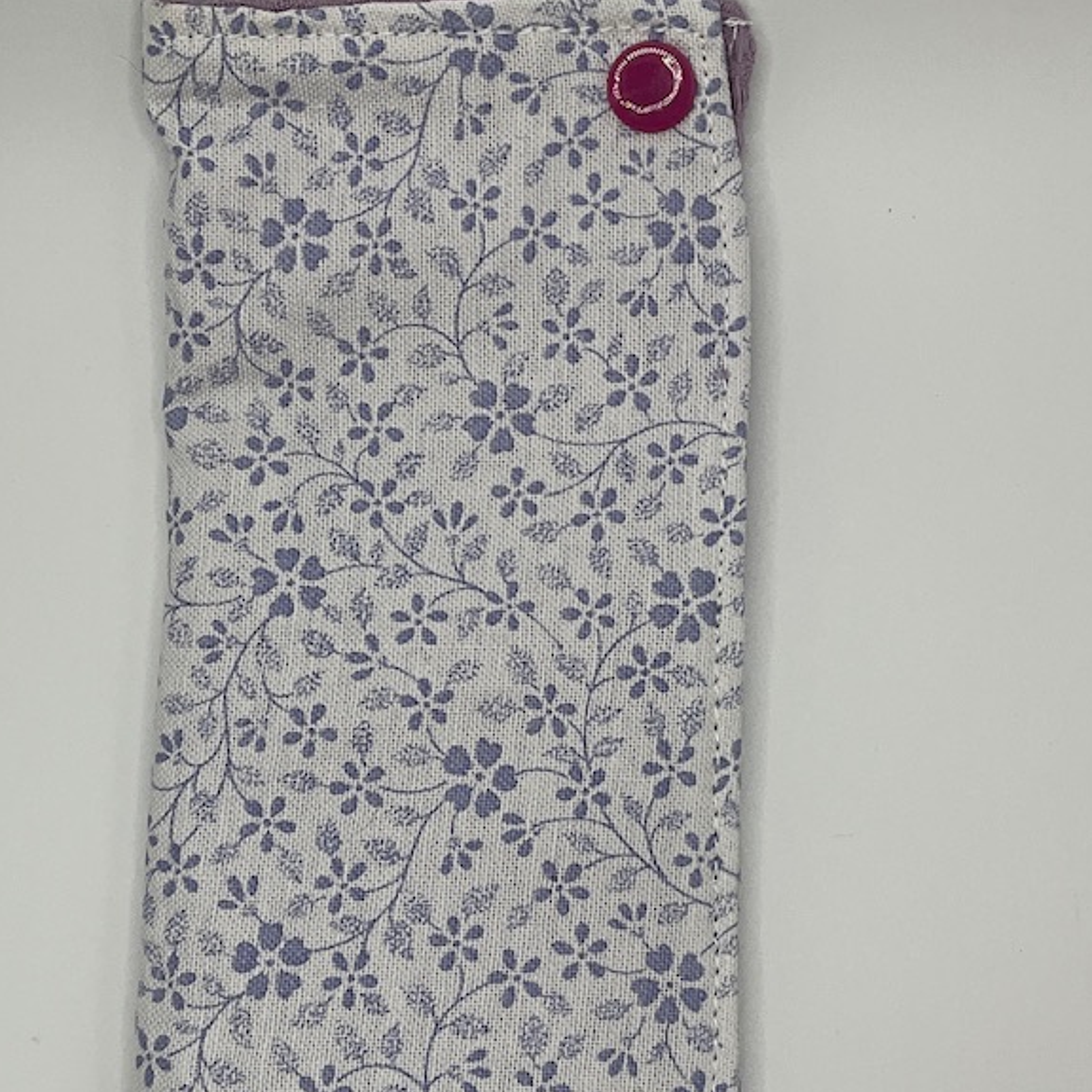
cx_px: 571
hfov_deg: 30.0
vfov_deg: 30.0
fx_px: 2034
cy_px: 557
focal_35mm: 57
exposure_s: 1/482
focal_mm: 3
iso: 25
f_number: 1.8
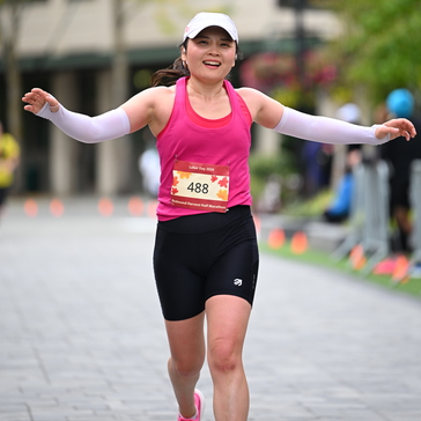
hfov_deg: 6.8
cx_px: 211
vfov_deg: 6.8
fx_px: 3536
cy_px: 149
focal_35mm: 257
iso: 640
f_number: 2.8
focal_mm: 200
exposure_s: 1/2000
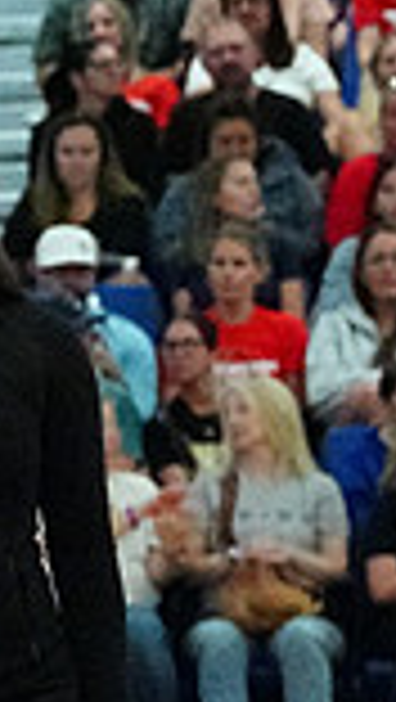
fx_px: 9369
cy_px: 722
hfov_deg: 2.4
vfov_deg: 4.3
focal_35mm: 503
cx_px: -801
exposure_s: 1/1000
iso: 25600
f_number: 4
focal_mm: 86
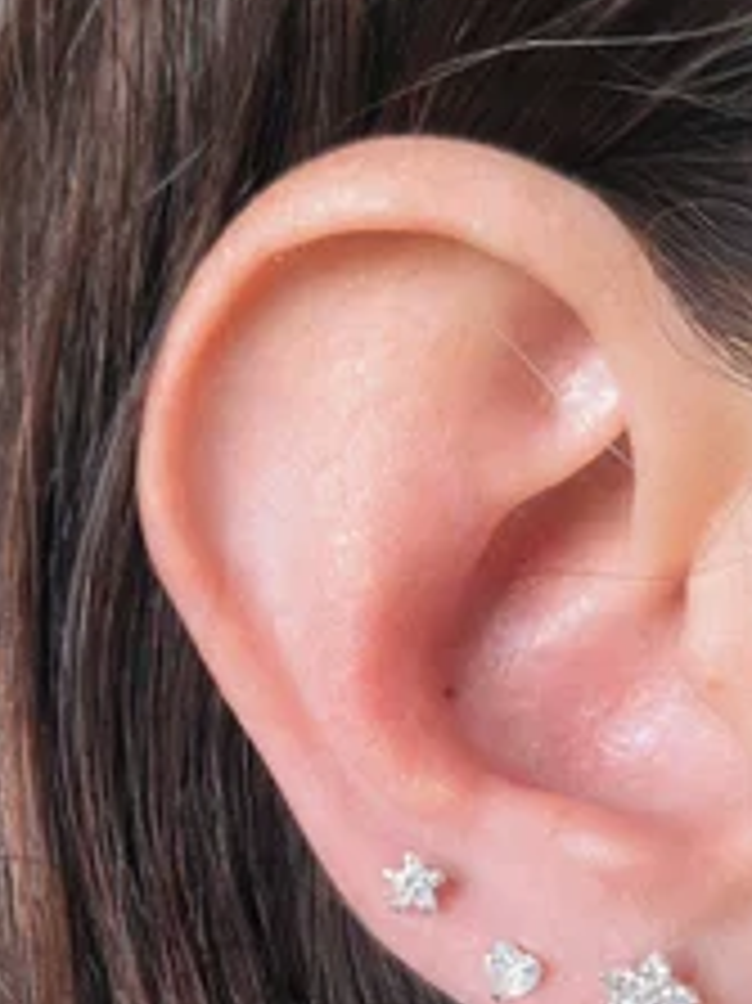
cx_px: 275
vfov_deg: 32.7
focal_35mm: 55
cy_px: 948
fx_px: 1595
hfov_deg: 26.4
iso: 200
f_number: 1.8
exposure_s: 1/180
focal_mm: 5.4
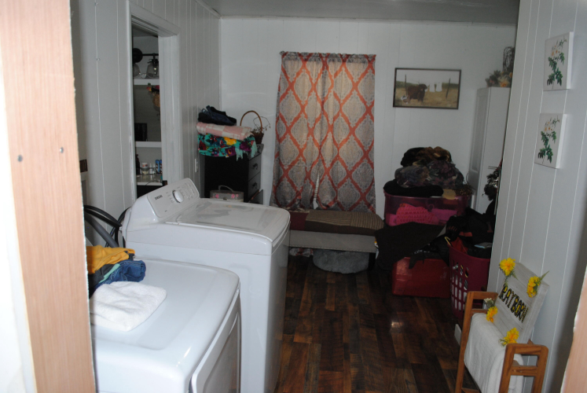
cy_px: 196
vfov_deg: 48.0
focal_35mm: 27
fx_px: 441
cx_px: 294
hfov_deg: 67.3
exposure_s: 1/60
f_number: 4
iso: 400
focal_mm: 18
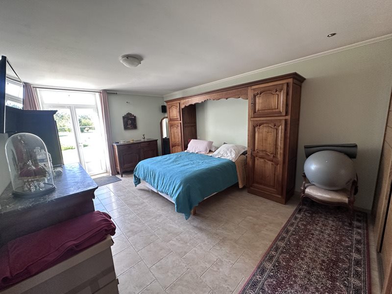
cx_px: 196
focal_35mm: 14
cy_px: 147
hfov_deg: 102.1
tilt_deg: -10.1
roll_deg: +2.3
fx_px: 159
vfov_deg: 85.7
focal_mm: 2.22
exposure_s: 1/99
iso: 200
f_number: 2.2
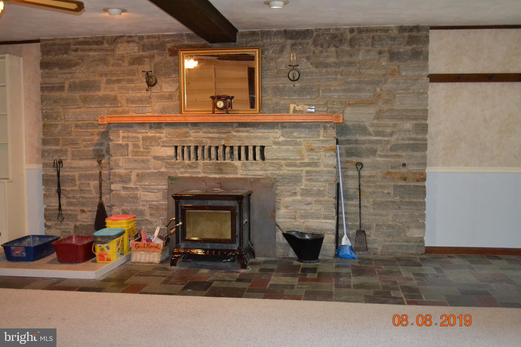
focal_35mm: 36
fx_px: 521
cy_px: 174
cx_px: 260
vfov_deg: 36.9
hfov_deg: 53.1
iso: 3200
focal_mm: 24
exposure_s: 1/60
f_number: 4
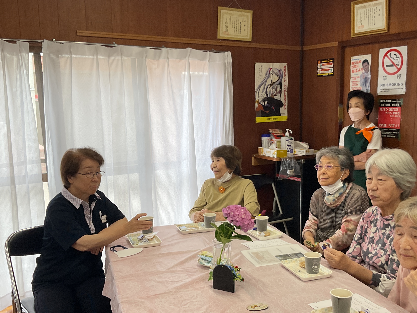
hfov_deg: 47.7
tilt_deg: -10.5
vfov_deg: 36.7
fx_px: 470
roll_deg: -0.1
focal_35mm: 39
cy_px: 185
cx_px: 242
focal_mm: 3
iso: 32
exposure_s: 1/120
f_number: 1.8
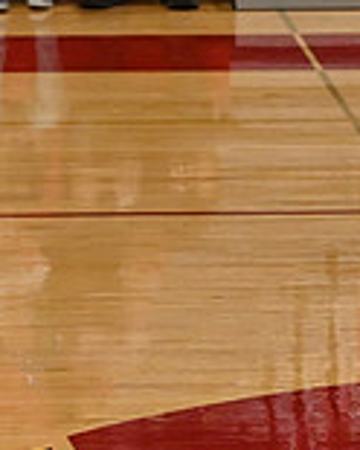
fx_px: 7005
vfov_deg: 3.7
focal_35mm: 526
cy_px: -13
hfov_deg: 2.9
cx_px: 839
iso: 5000
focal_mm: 100
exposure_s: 1/400
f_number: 4
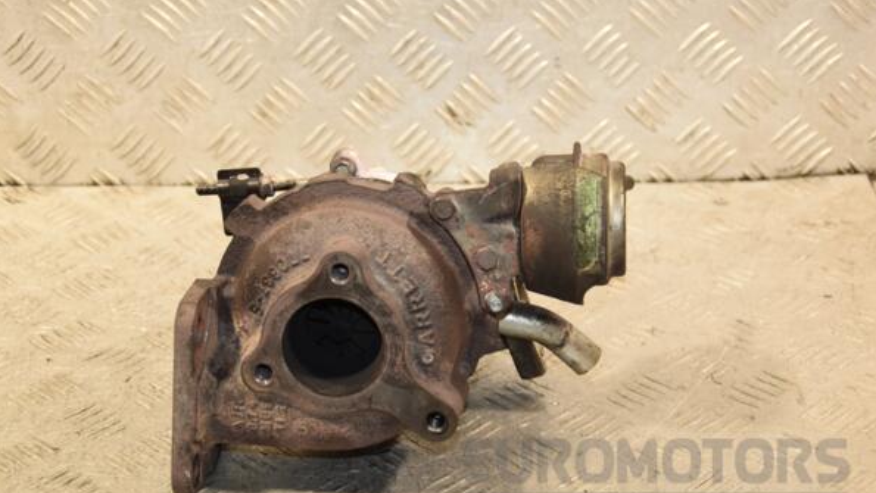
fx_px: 1766
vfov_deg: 15.9
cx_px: 436
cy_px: 265
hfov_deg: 27.9
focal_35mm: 76
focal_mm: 48
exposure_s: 1/125
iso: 800
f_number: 4.8
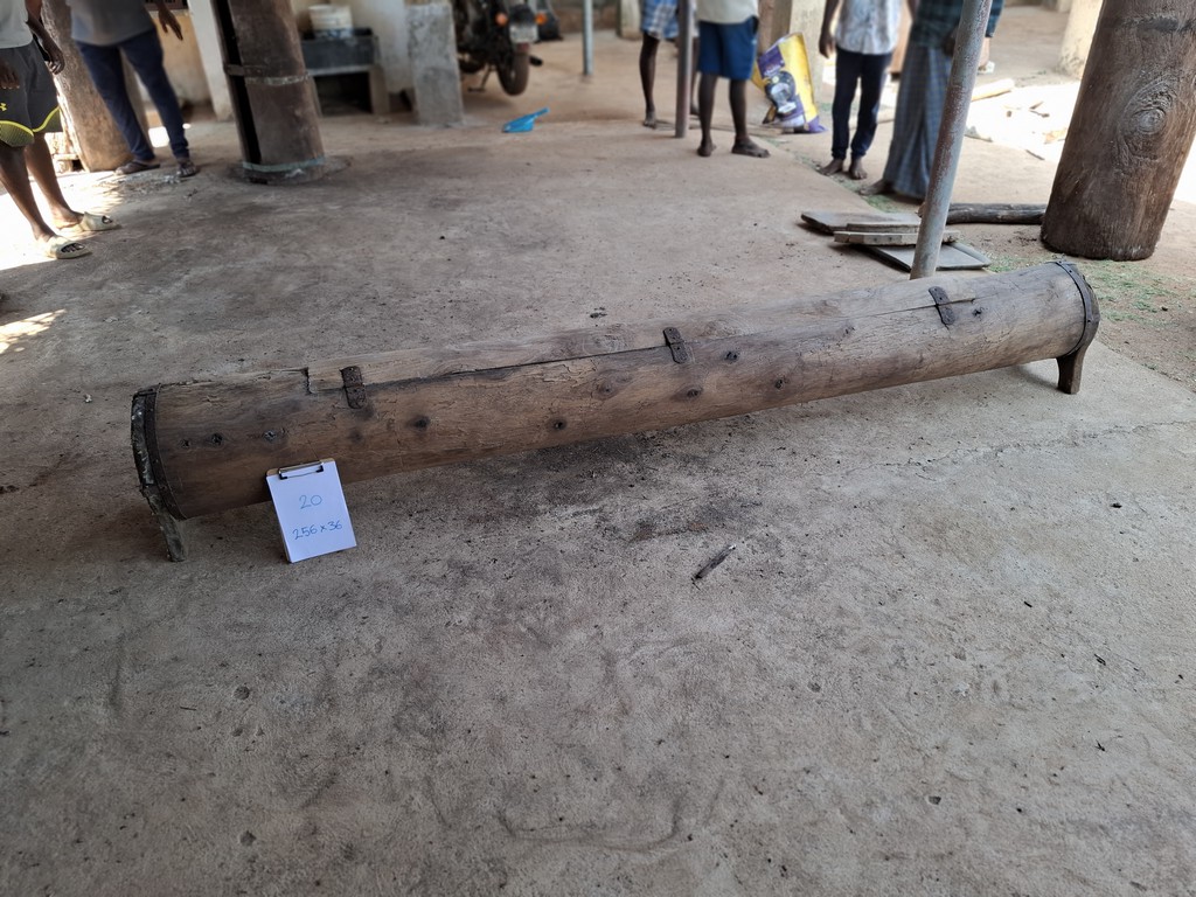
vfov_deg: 58.9
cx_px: 598
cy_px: 448
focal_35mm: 23
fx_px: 795
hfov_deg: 73.9
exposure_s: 1/100
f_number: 1.8
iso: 50
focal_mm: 5.54
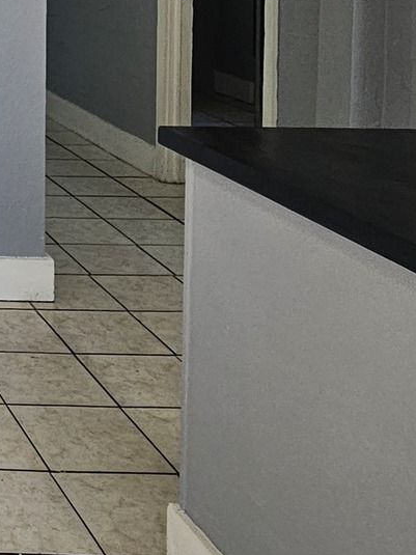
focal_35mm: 56
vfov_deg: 29.6
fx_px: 898
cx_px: -388
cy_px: -107
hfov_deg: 18.5
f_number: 2.2
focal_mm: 2.2
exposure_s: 1/120
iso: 80
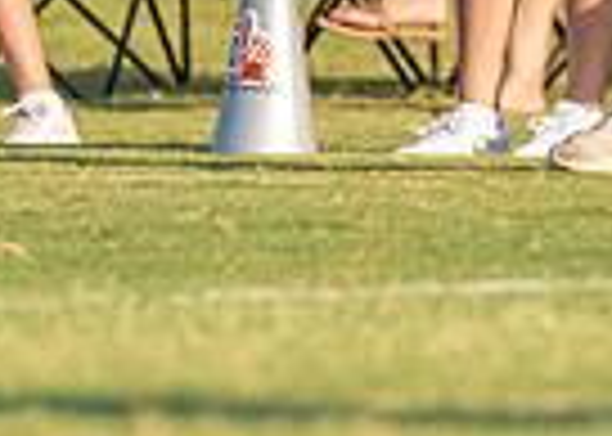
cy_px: -401
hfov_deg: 1.2
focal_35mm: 1678
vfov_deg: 0.9
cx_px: 811
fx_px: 29151
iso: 320
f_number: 2.8
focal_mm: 200
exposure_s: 1/5000
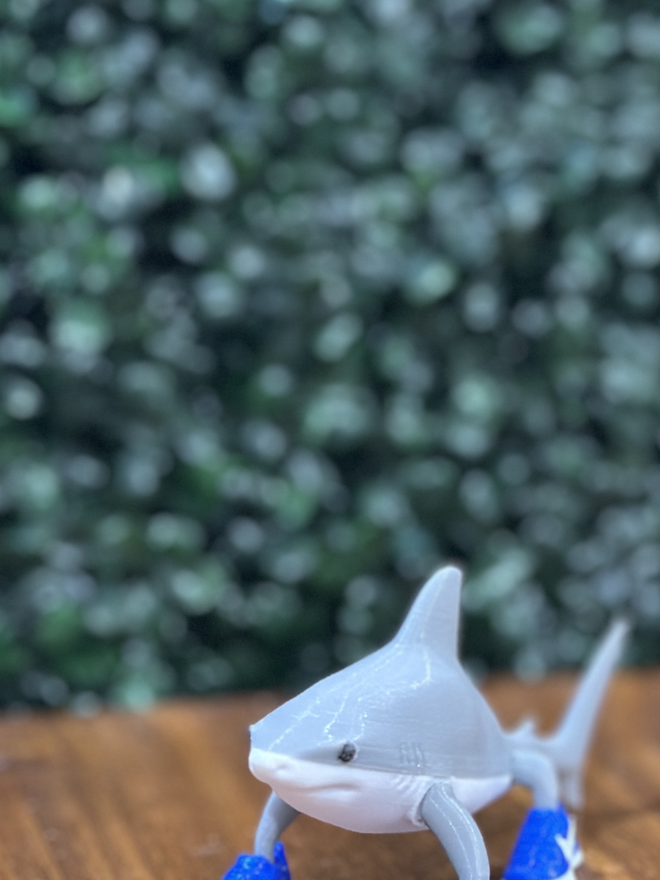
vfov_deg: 22.3
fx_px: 2237
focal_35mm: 88
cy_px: 458
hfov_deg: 16.8
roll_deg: +0.3
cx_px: 371
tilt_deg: -5.5
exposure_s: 1/33
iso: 640
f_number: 1.78
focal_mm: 6.86
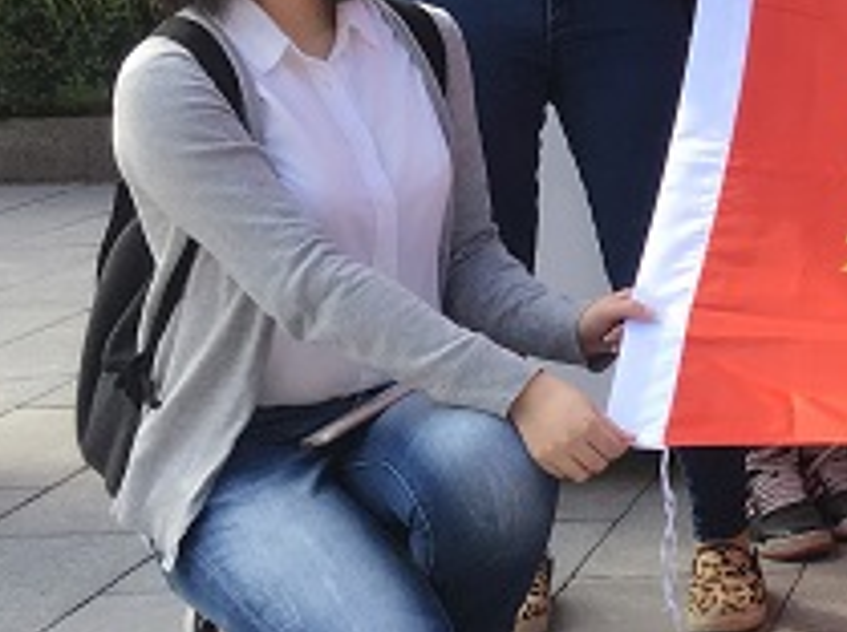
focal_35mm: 108
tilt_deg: -0.1
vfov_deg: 13.2
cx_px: 1360
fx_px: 2638
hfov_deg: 16.3
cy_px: -190
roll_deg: +1.0
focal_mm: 4.15
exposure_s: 1/299
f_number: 2.2
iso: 25
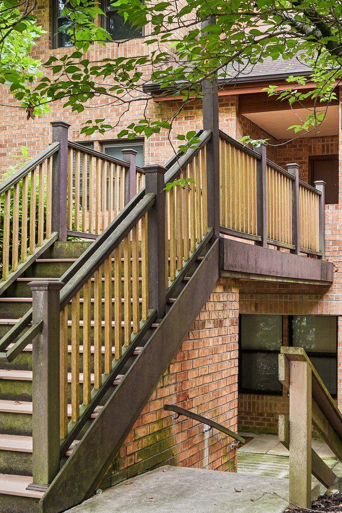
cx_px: 282
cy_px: 209
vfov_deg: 45.2
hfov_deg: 30.3
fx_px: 612
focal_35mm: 43
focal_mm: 20
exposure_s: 1/30
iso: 400
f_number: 8
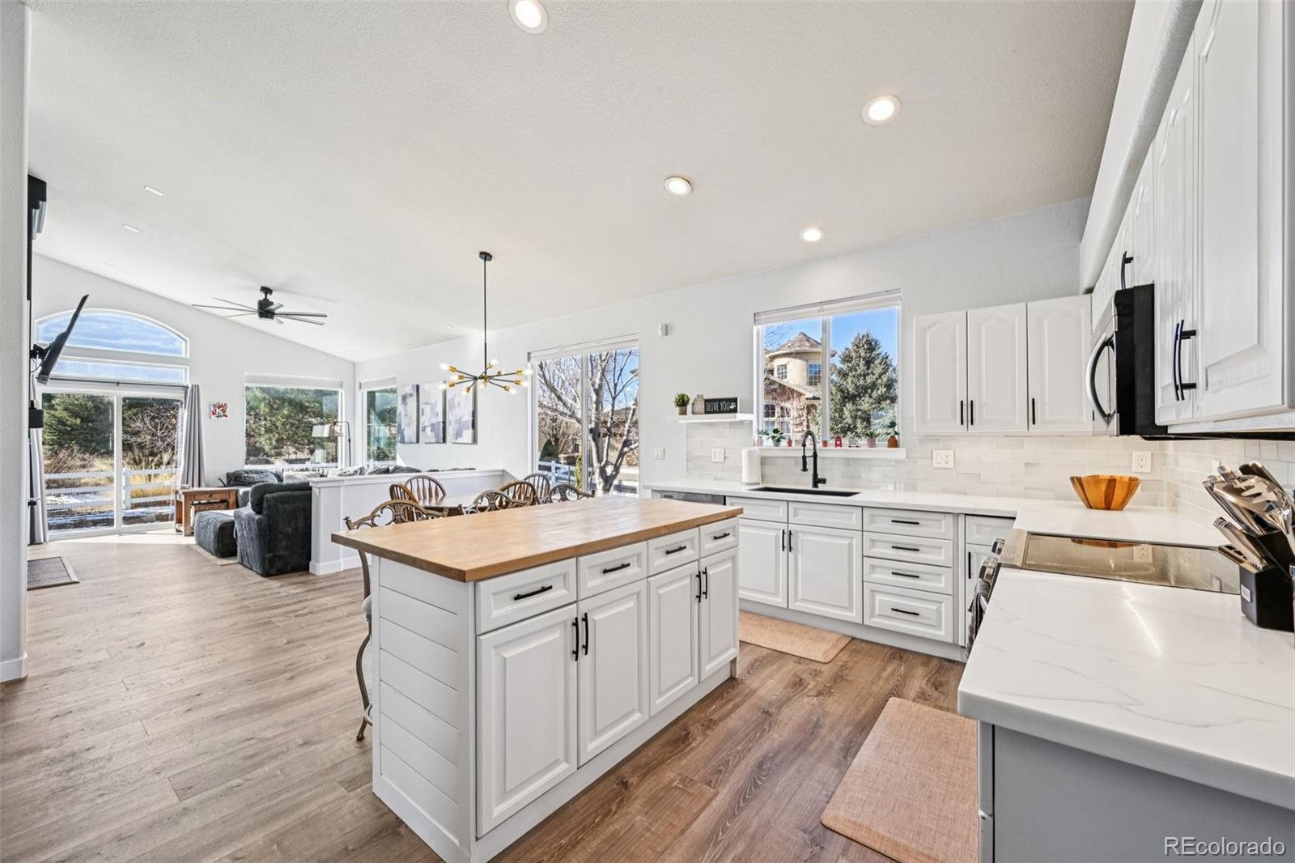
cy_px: 432
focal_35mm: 14
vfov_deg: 81.2
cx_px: 648
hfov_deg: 104.3
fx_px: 503
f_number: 11
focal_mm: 14
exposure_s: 1/15
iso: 110
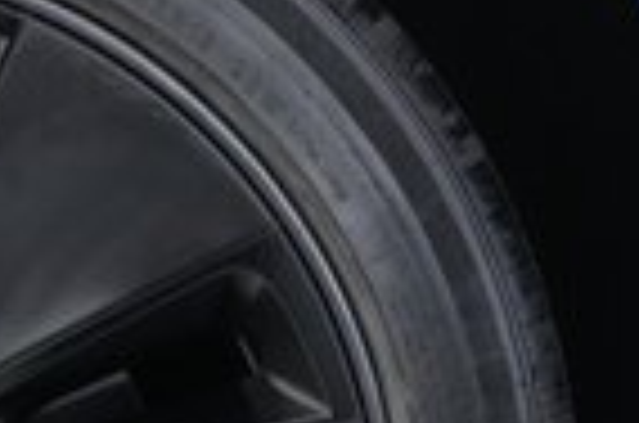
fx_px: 2001
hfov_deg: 17.0
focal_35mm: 113
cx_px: -212
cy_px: 549
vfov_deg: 11.7
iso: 6400
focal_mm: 25
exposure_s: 1/160
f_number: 2.8
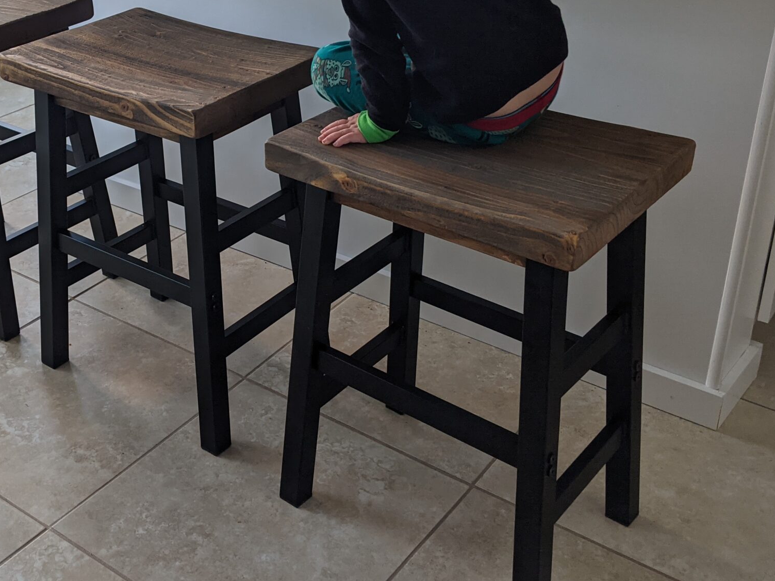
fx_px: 1030
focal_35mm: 46
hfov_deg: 40.8
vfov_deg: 31.3
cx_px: 261
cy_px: 195
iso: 64
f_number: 1.8
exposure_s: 1/125
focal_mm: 4.44
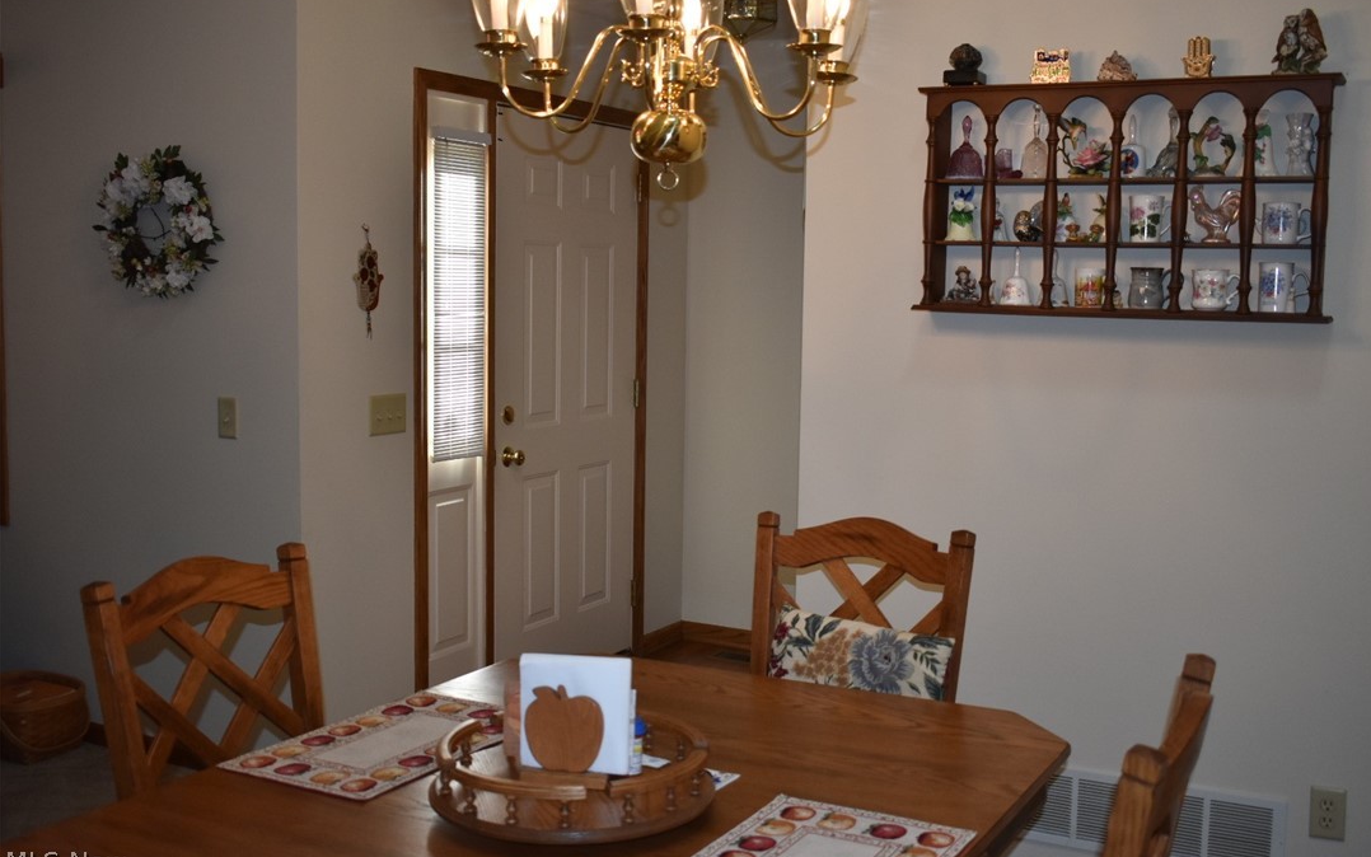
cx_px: 689
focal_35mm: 39
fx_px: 1439
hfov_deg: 50.9
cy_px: 422
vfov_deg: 33.2
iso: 800
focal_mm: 25
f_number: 4
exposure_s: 1/200
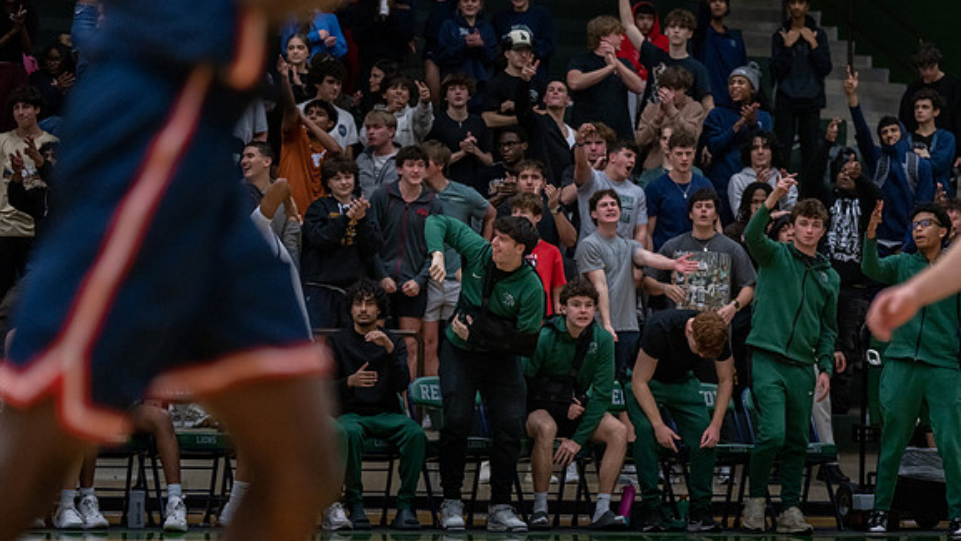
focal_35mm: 142
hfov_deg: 15.1
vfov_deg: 8.6
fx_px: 3620
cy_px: 323
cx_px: 480
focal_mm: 126
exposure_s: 1/1000
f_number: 2.8
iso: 2500
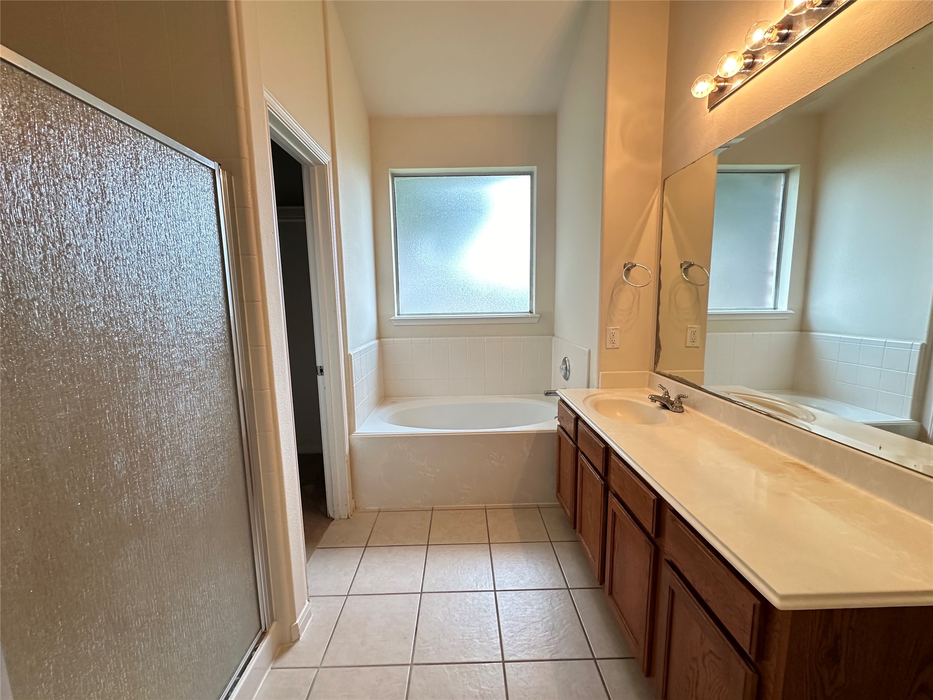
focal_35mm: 14
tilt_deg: -7.5
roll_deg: +1.3
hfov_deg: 102.1
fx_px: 377
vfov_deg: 85.7
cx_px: 466
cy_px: 350
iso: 250
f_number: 2.2
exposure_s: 1/120
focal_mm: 2.22
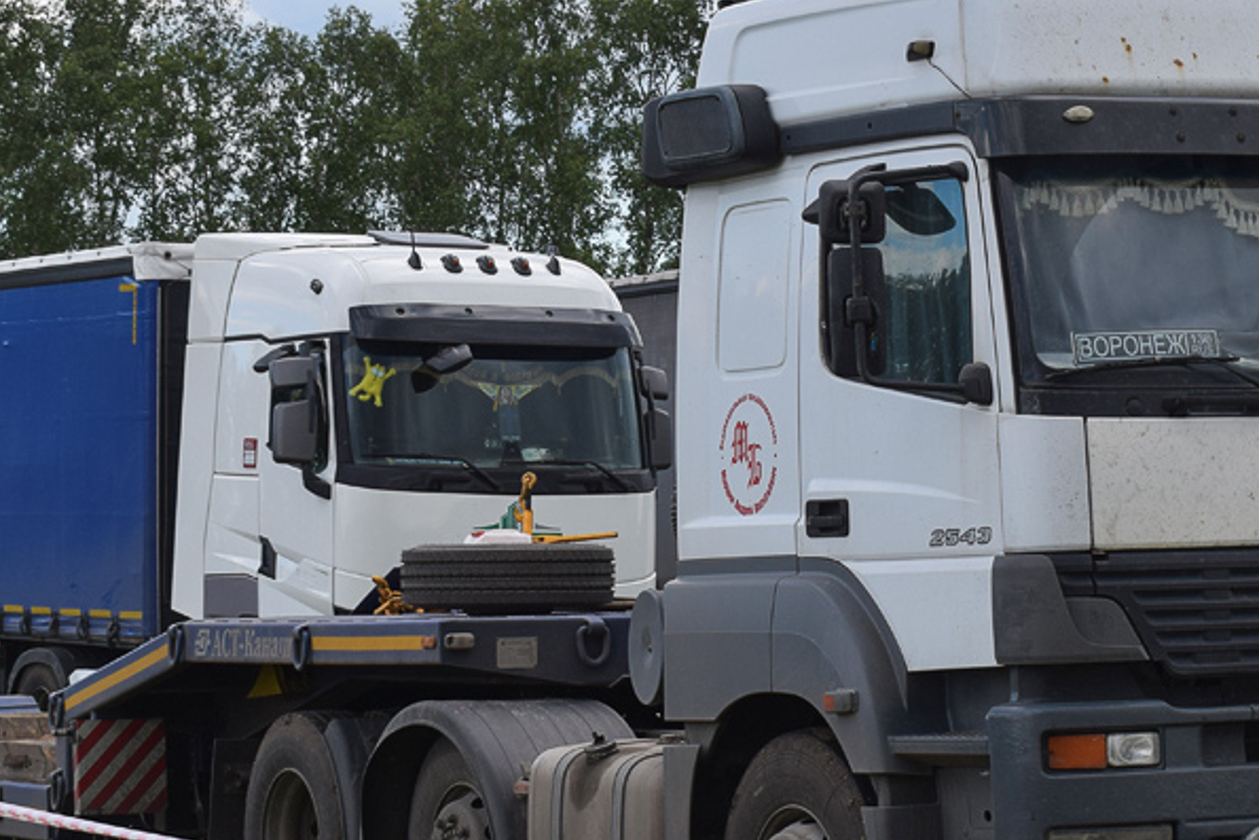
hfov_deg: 16.9
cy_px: 347
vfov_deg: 11.3
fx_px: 4232
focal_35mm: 121
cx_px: 635
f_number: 8
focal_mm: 40
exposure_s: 1/250
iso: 200
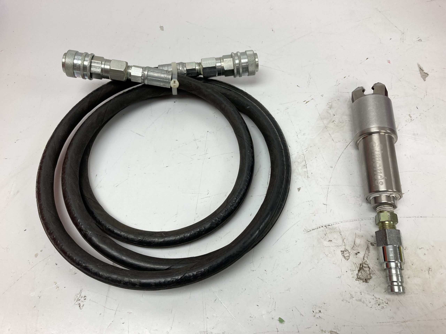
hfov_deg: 63.4
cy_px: 167
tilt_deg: -60.2
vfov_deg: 49.7
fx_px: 361
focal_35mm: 28
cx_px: 223
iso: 64
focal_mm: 3.99
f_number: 1.8
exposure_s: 1/120
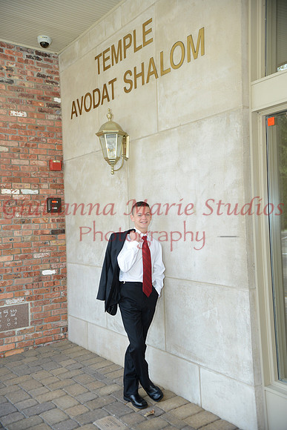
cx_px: 144
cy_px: 215
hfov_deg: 35.1
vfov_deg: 50.7
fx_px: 454
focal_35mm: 38
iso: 500
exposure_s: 1/125
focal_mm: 38
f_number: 5.6
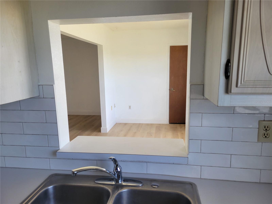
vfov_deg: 53.1
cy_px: 102
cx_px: 136
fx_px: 204
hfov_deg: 67.3
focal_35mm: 26
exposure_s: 1/120
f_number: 1.8
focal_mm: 5.4
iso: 40
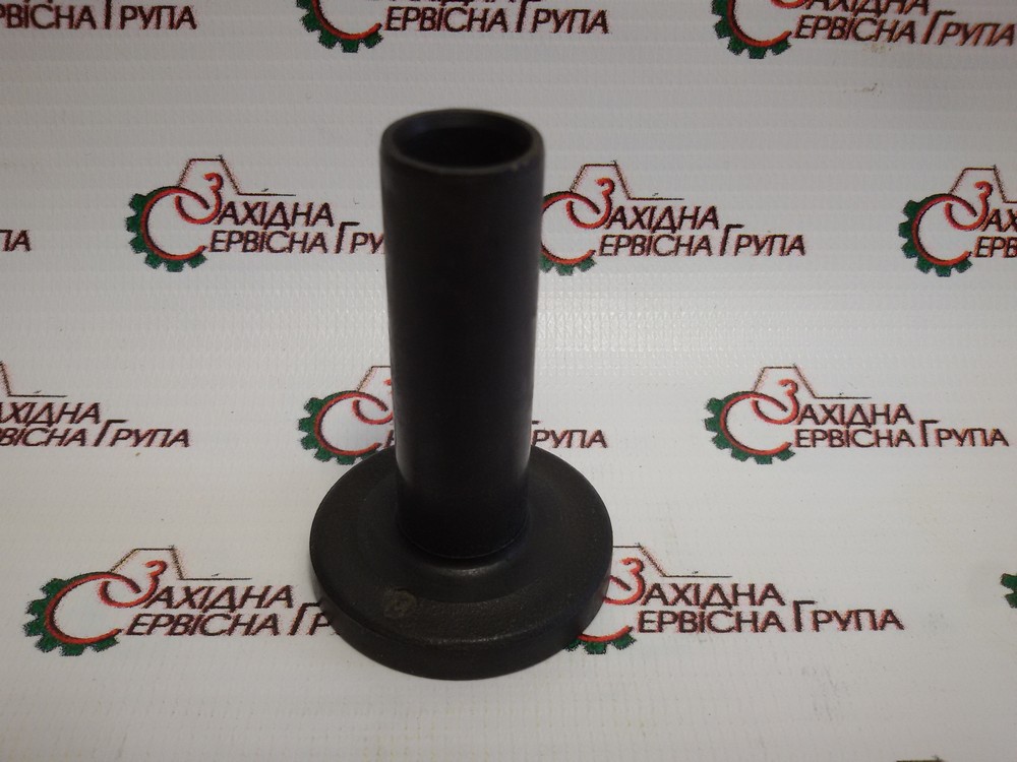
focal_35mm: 31
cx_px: 508
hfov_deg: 58.4
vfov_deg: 45.4
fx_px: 911
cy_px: 381
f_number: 2.4
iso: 50
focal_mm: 2.93
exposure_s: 1/100
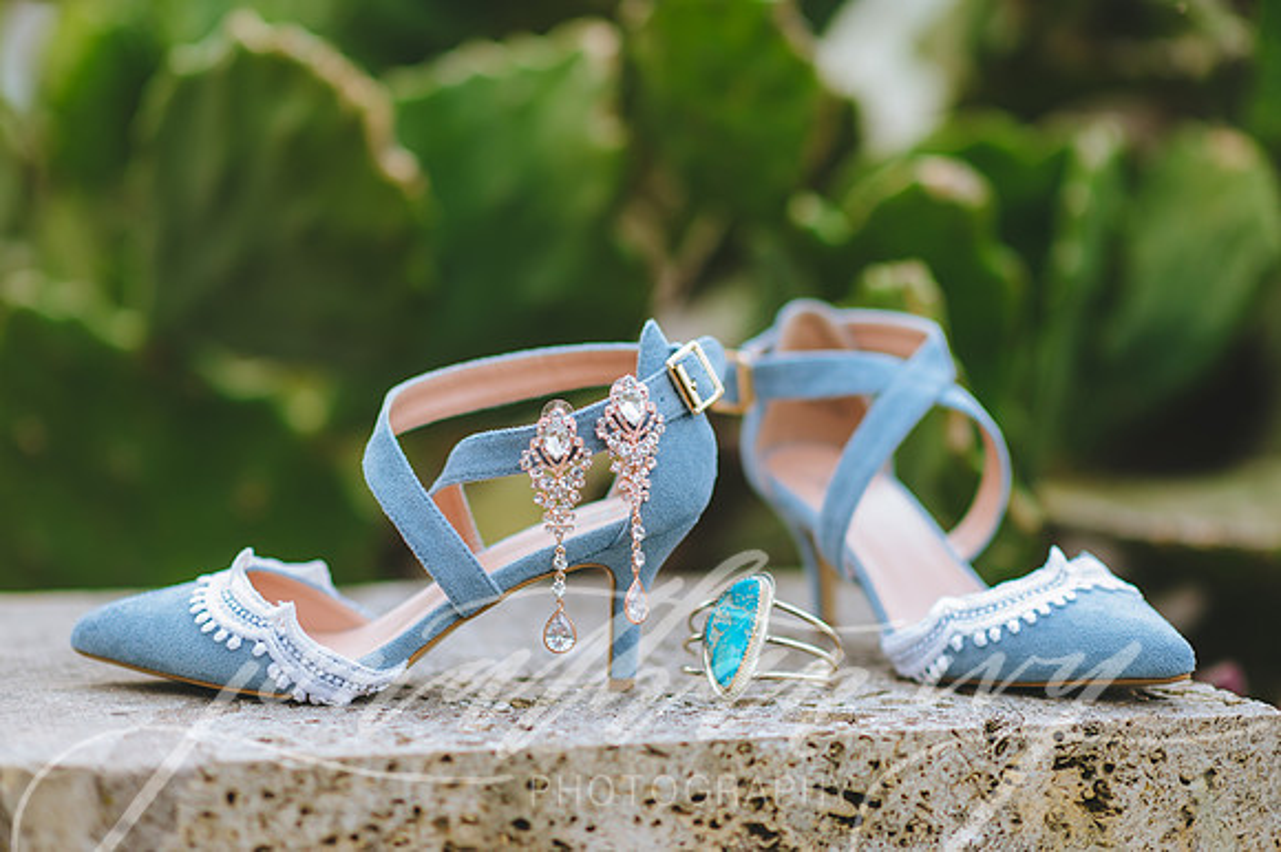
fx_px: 3023
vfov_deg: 16.1
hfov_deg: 23.9
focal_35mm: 85
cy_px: 426
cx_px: 640
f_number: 1.8
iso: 50
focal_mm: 85
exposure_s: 1/800
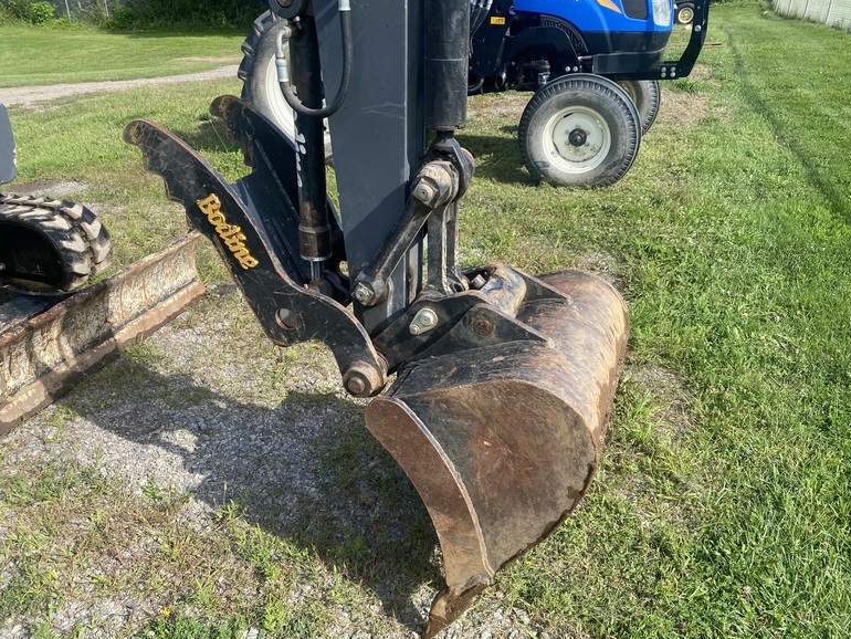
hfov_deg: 65.3
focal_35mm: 27
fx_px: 664
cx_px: 414
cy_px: 315
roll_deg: +0.2
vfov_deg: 51.4
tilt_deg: -27.1
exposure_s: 1/942
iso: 32
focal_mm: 4.25
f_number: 1.8
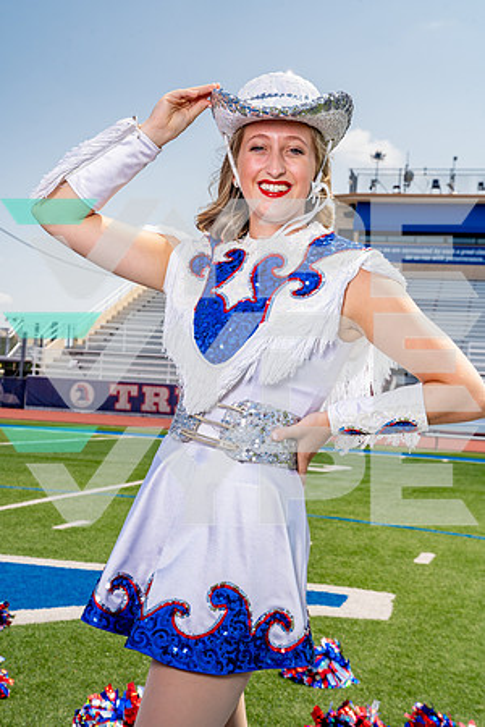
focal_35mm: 59
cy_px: 364
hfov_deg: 23.0
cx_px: 242
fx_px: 1192
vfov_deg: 33.9
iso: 200
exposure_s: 1/250
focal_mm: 59
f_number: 11
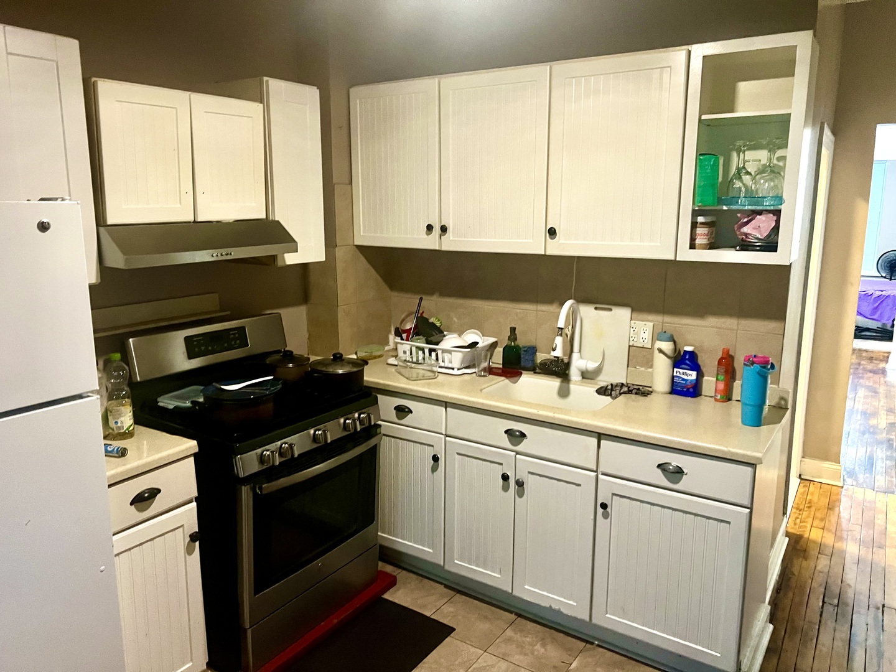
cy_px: 336
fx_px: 673
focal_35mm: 26
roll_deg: -0.5
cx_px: 448
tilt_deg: -11.6
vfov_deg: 53.1
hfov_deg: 67.3
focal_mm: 5.7
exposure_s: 1/30
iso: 500
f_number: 1.5
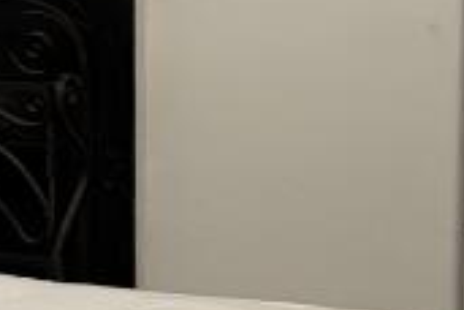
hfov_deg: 12.6
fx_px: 2088
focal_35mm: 162
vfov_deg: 8.5
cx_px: 347
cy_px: 177
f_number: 1.6
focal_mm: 5.96
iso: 100
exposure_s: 1/122
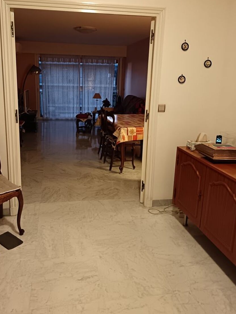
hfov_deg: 48.0
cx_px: 96
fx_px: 263
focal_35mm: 29
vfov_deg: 61.4
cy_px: 136
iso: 3308
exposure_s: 1/25
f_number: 1.75
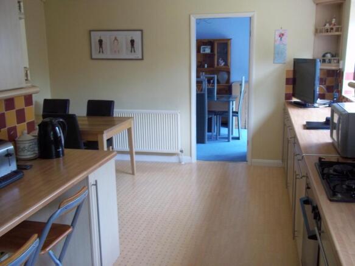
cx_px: 178
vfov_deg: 39.6
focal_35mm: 36
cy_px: 133
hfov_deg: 51.4
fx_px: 369
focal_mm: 6.5
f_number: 3.1
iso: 160
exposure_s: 1/30
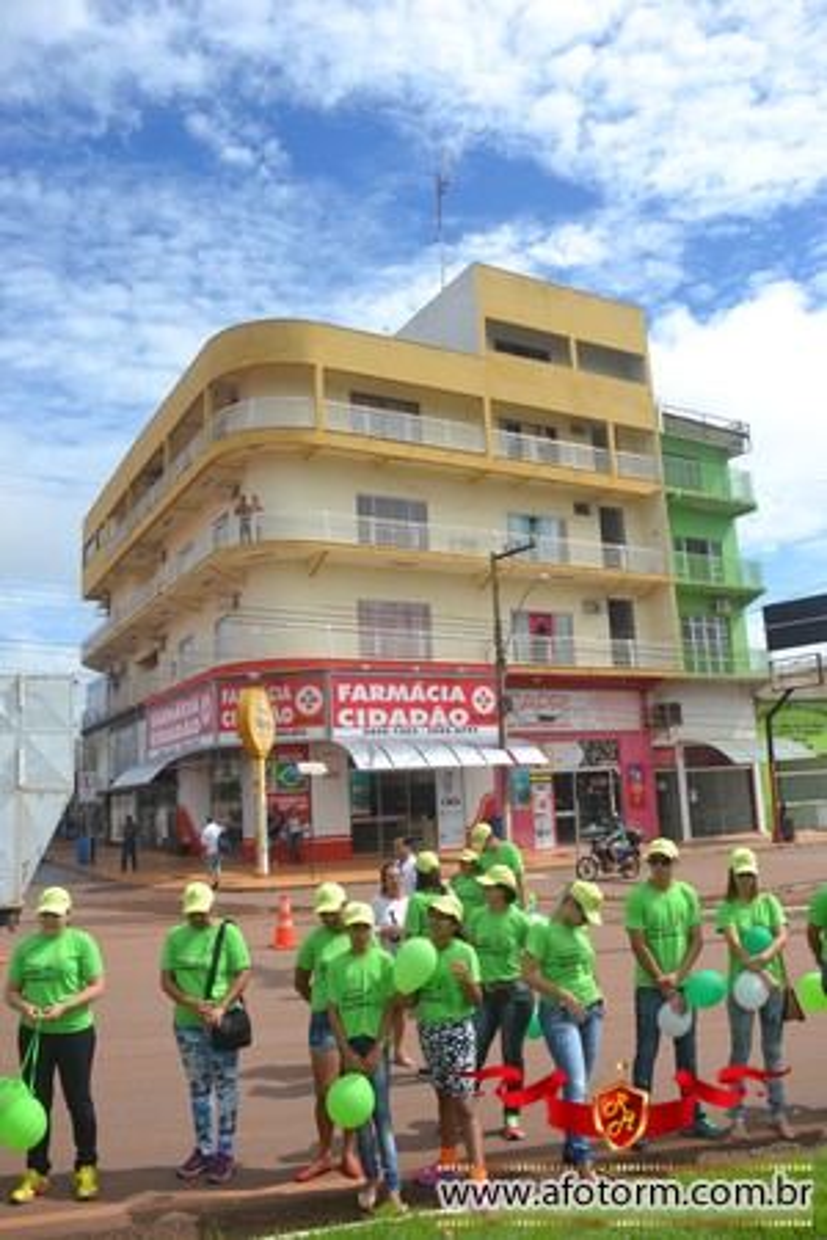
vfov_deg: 61.9
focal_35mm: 30
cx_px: 414
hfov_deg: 43.6
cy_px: 620
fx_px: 1034
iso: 100
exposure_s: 1/320
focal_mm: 20
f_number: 9
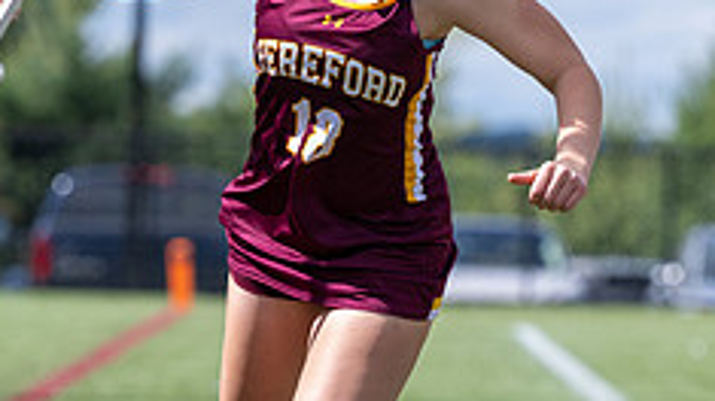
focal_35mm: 400
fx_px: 7581
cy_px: 20
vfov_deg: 3.0
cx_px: 466
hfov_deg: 5.4
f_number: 3.5
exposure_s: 1/2000
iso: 320
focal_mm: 155
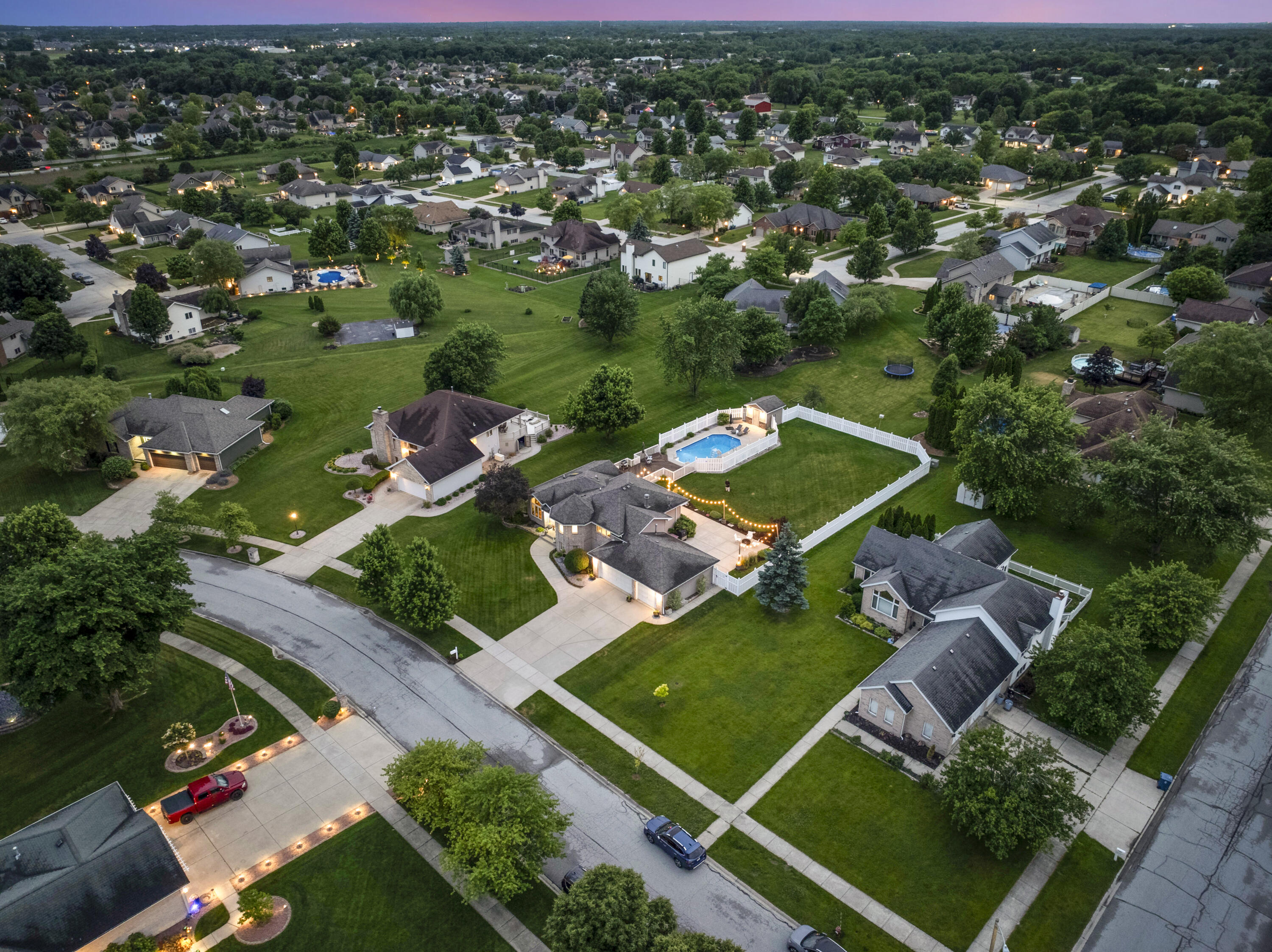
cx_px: 636
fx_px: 881
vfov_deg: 56.8
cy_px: 476
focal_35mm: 24
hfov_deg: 71.6
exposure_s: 1/10
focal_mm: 12.29
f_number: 2.8
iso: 720
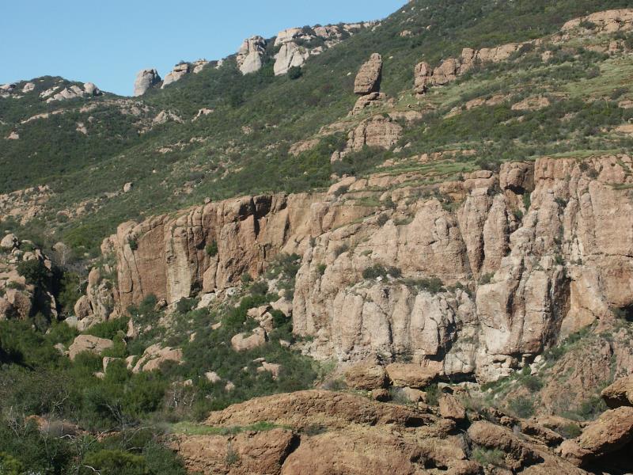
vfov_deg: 16.4
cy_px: 238
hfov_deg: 21.8
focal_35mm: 90
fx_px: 1646
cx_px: 316
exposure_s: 1/500
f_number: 6.7
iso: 100
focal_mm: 22.34
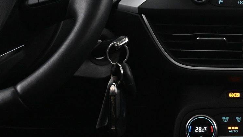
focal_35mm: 94
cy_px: 61
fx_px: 603
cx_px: 261
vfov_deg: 12.9
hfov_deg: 21.7
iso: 3600
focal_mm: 27.5
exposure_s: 1/40
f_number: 4.5
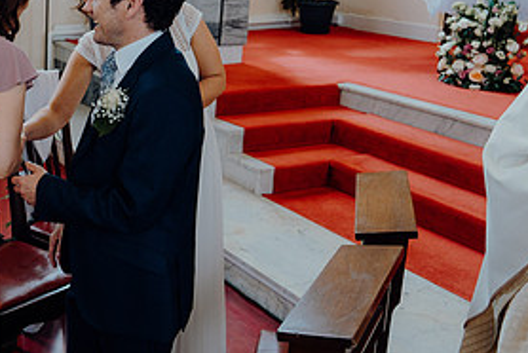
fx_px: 734
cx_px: 6
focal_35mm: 50
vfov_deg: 26.7
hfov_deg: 35.9
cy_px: 84
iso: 500
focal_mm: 24
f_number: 2.8
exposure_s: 1/200
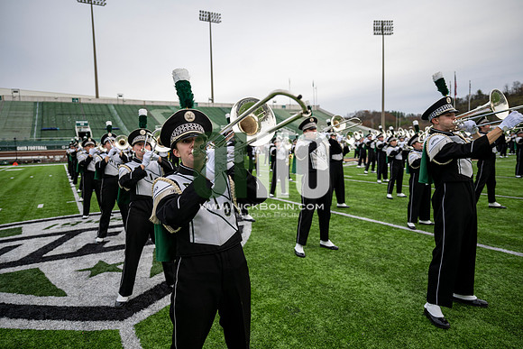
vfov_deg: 53.2
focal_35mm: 24
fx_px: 349
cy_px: 174
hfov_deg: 73.7
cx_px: 262
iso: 200
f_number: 2.8
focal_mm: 24
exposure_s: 1/500
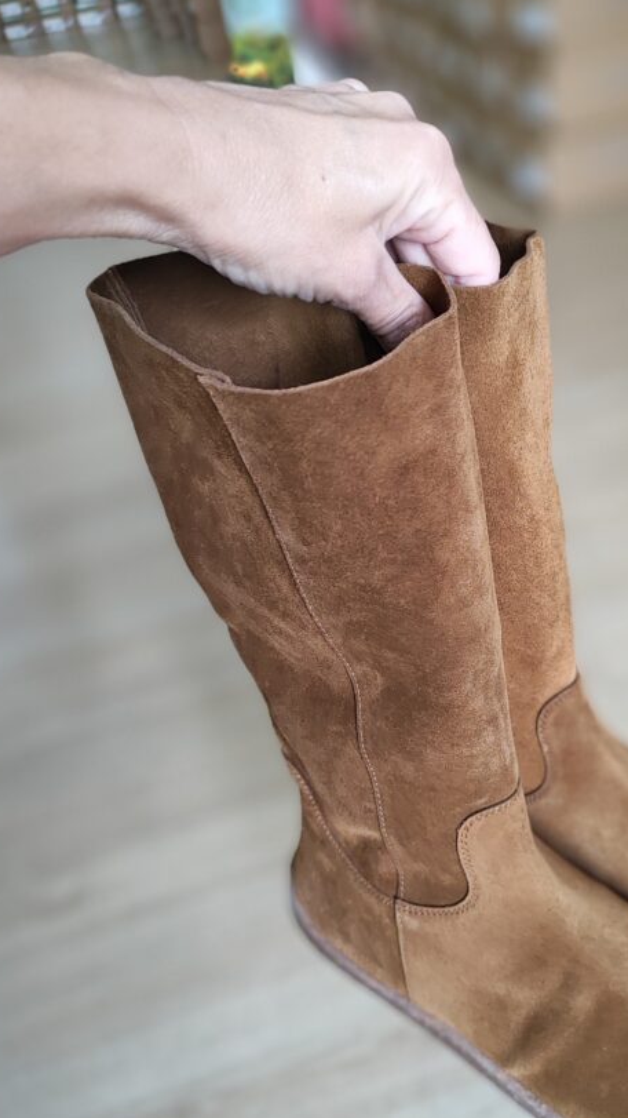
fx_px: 977
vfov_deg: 59.4
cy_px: 607
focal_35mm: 33
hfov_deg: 34.7
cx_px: 488
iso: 543
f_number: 1.89
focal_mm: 5.89
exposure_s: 1/100
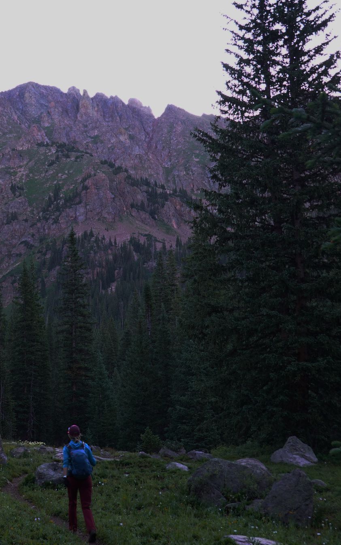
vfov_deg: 33.0
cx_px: 39
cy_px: 275
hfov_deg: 20.6
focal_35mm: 62
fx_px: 922
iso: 160
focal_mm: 14.69
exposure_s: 1/40
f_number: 4
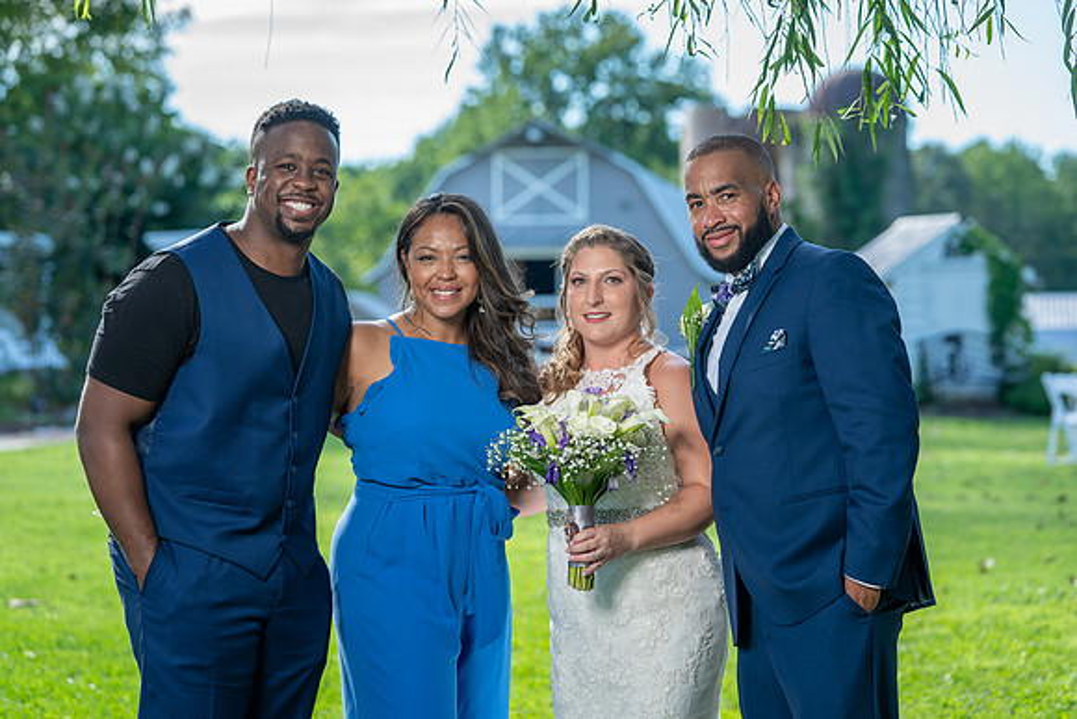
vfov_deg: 12.9
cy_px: 350
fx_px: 3189
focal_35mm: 107
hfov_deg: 19.2
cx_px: 556
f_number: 4
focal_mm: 103
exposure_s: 1/200
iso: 100
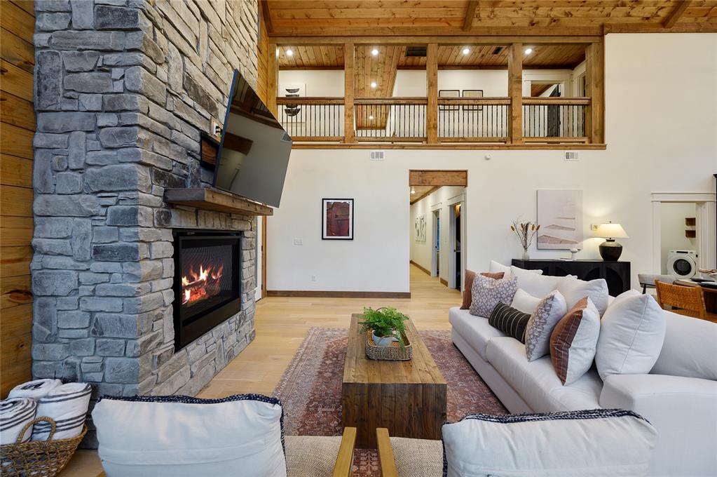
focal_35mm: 14
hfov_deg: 104.3
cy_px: 238
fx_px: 279
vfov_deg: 81.1
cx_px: 358
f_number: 7.1
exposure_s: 1/6
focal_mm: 14
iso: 125
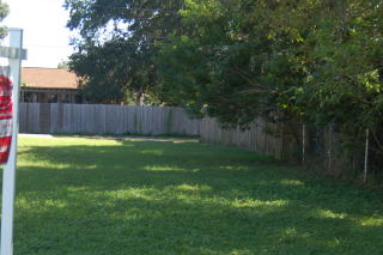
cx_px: 115
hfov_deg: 25.8
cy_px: 195
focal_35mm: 78
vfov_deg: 17.4
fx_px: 829
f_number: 4
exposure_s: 1/500
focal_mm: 26
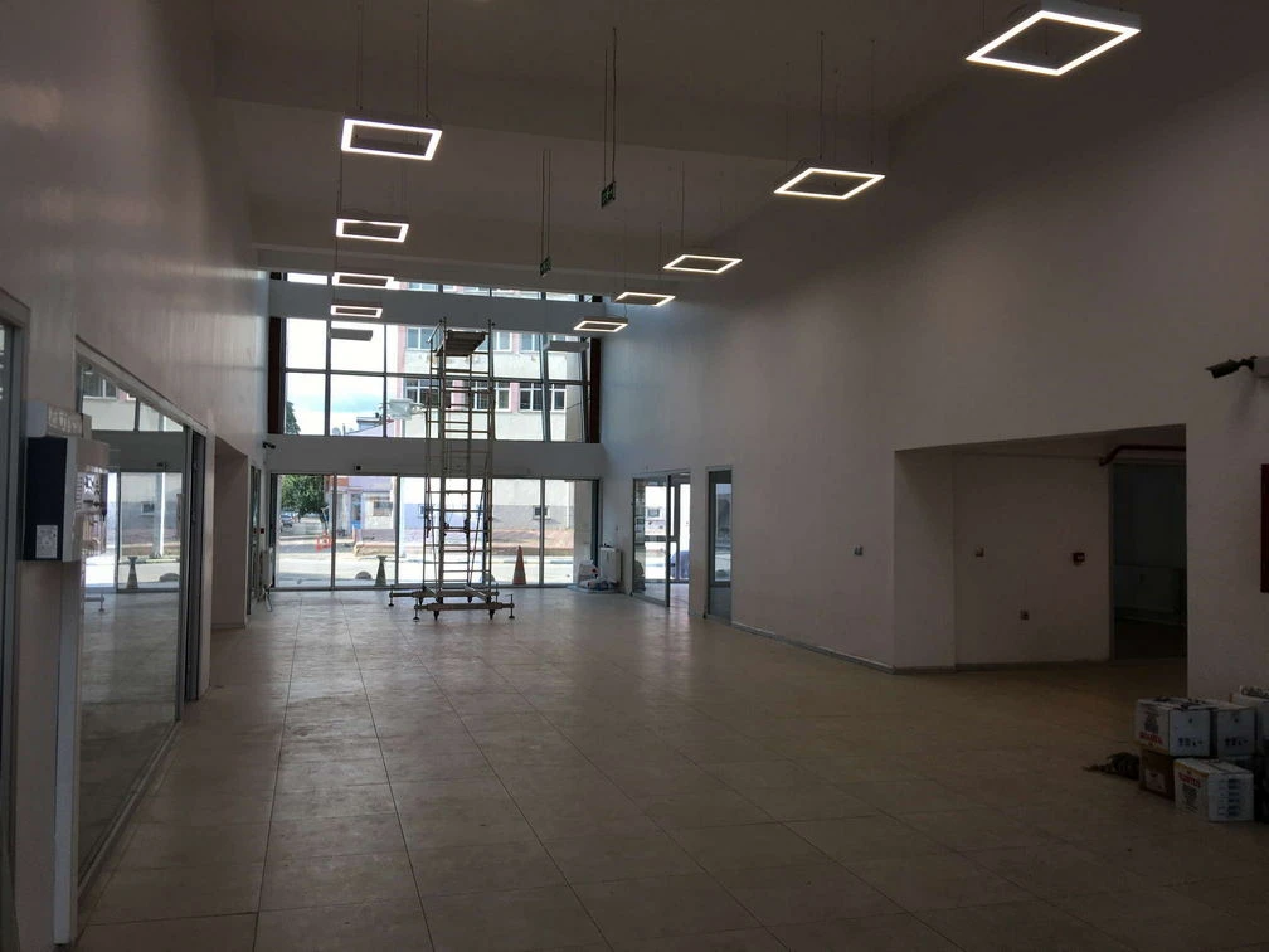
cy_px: 476
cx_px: 634
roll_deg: -0.8
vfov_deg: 48.2
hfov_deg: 61.7
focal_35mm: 29
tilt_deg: +3.9
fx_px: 1063
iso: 25
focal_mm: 4.15
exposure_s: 1/111
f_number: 2.2
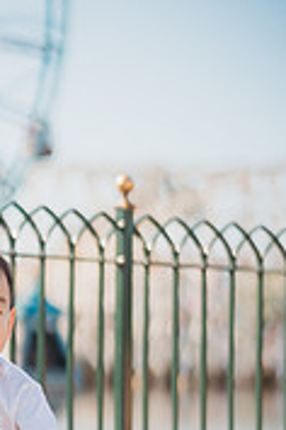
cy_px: 343
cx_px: -36
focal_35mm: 127
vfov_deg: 16.0
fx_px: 1513
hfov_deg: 10.6
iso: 100
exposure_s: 1/4000
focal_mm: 50
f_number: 1.4
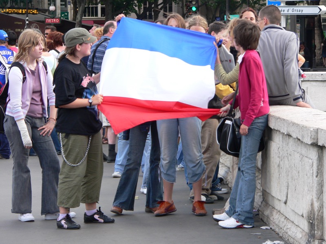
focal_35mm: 179
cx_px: 163
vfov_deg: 8.3
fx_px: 1686
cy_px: 122
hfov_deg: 11.0
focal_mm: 29.8
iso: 100
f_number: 4
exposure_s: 1/125
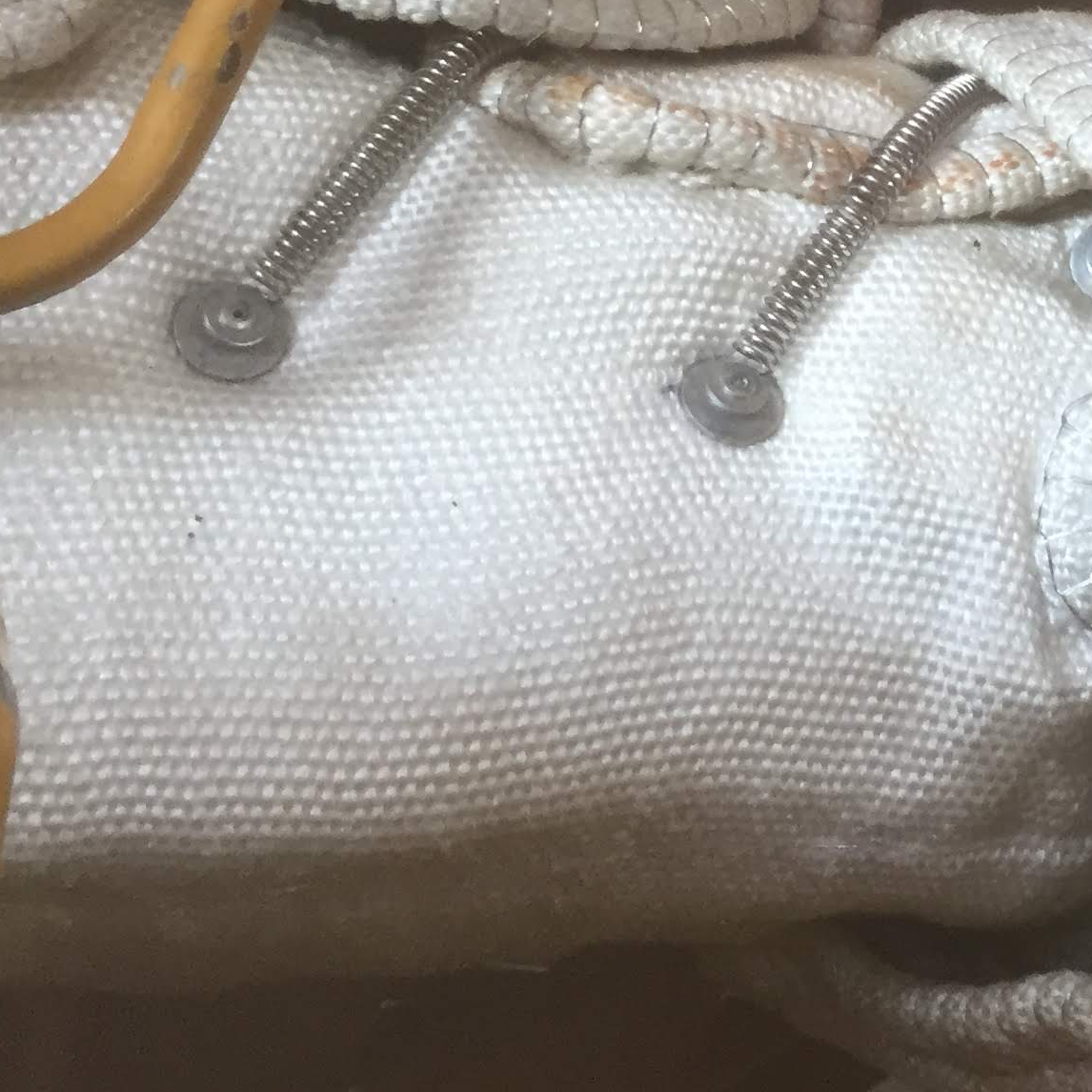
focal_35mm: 73
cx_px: 1241
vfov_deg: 22.9
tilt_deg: +6.9
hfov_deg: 22.2
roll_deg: -4.0
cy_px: 48
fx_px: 2605
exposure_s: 1/33
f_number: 2.2
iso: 64
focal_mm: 4.15
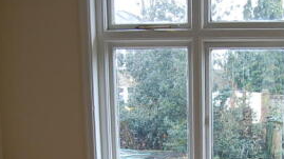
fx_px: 519
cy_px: 191
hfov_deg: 30.0
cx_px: 222
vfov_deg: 16.7
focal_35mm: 69
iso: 400
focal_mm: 18
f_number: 4.5
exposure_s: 1/80
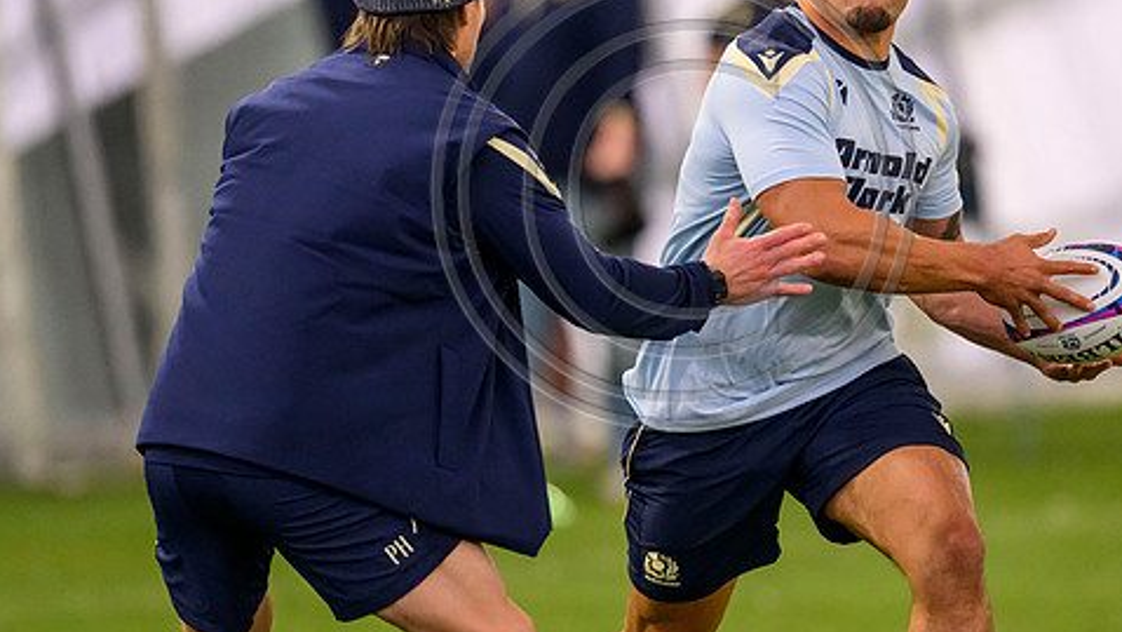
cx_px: 735
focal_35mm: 628
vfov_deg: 1.9
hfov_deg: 3.4
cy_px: 207
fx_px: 18686
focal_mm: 400
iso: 8000
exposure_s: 1/1600
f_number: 3.2
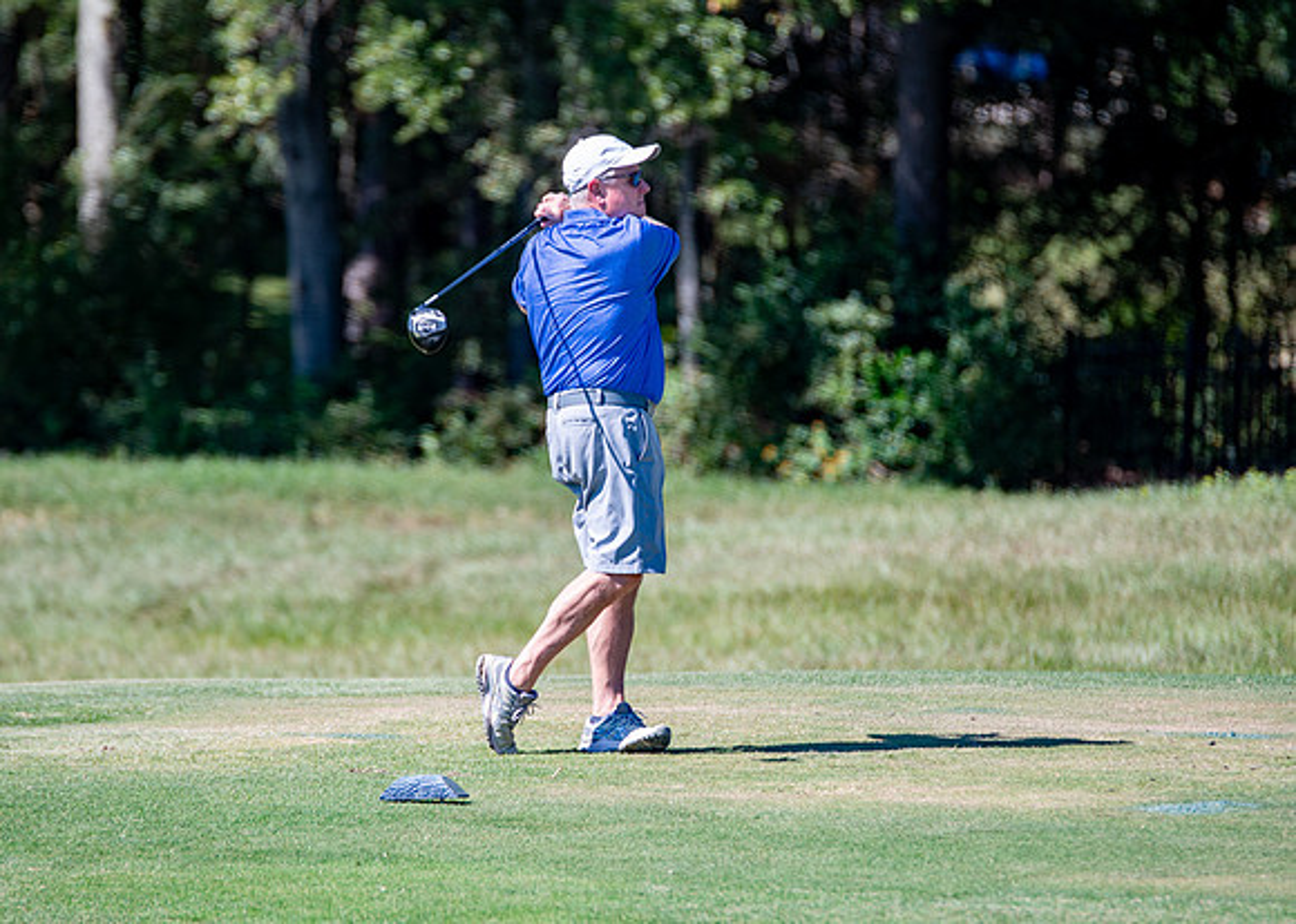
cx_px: 629
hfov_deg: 6.3
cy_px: 459
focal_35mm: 318
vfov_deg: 4.5
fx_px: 11704
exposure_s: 1/1250
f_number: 2.8
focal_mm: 200
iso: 100
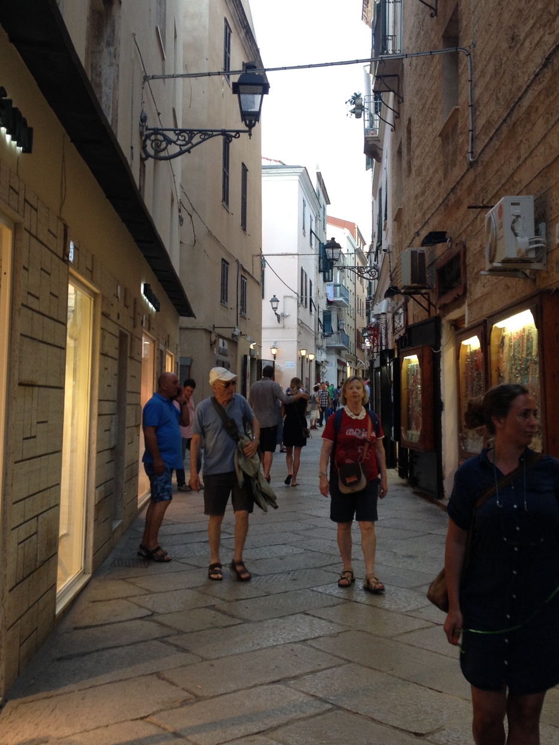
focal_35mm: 45
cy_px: 322
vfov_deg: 42.0
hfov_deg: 32.2
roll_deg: +0.3
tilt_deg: +3.5
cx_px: 273
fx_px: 969
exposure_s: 1/40
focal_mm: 4.28
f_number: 2.4
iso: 64
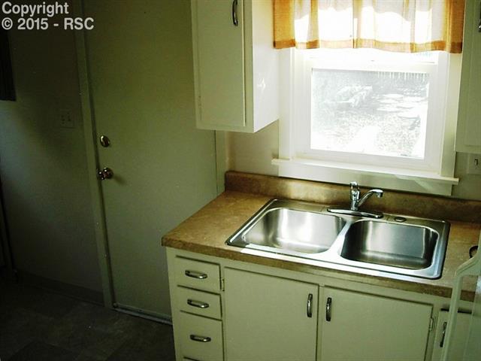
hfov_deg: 49.0
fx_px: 528
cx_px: 240
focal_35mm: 38
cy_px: 180
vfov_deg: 37.7
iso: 79
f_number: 2.8
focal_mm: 7.8
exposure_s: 1/87.9
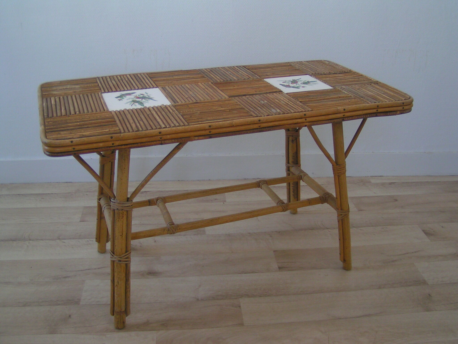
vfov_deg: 37.7
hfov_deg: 49.0
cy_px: 172
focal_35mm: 38
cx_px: 229
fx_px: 503
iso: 80
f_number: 2.8
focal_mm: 5.8
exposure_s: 1/40
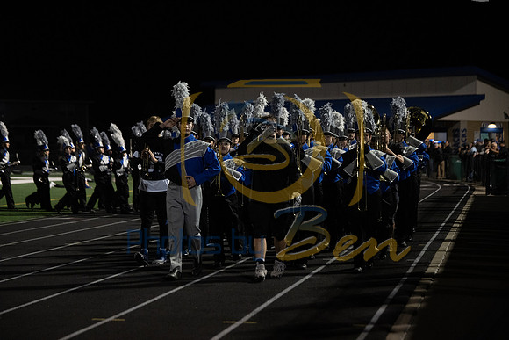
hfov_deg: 23.1
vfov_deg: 15.5
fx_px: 1244
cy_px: 170
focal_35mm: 88
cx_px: 254
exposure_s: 1/800
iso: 5000
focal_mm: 88
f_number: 2.8
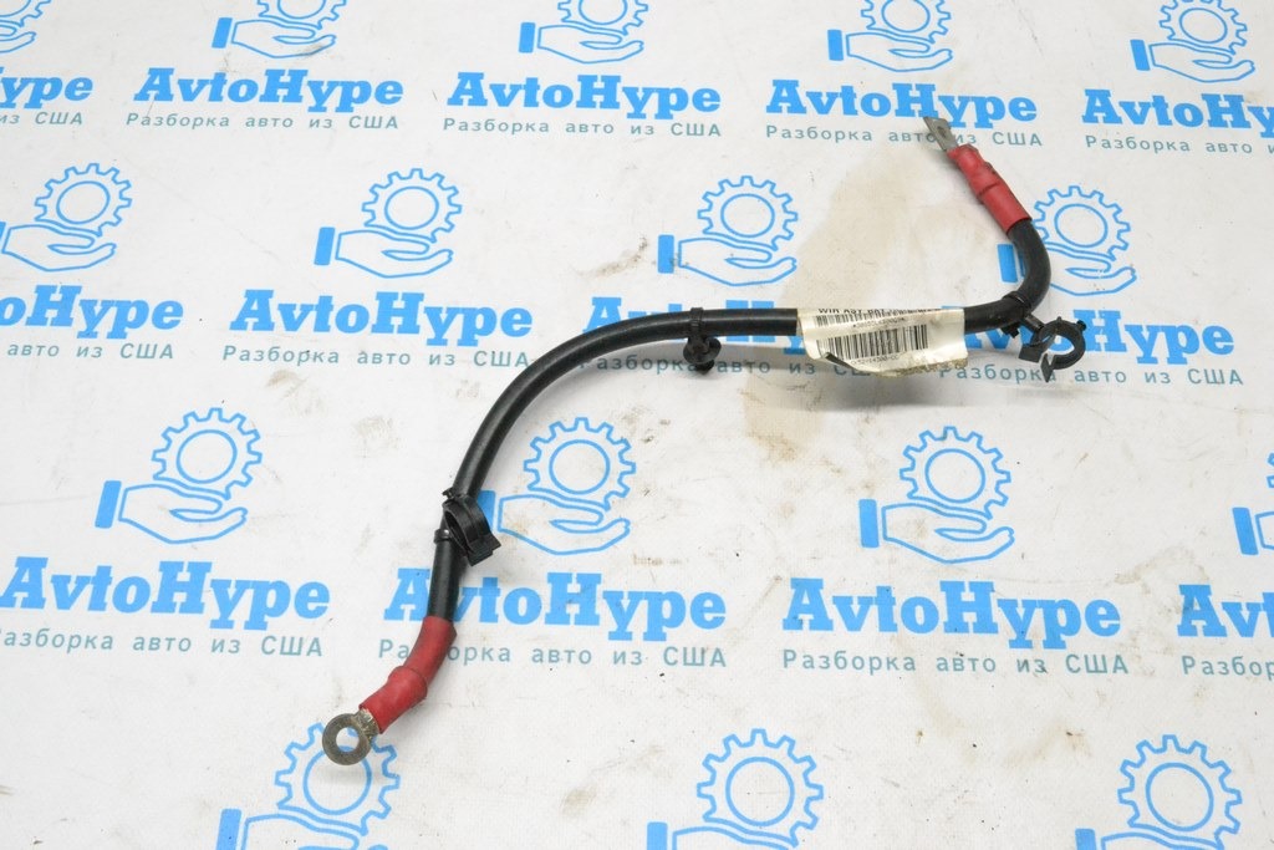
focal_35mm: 36
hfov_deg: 53.1
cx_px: 637
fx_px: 1274
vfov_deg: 36.9
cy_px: 425
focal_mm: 24
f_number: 11
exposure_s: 1/160
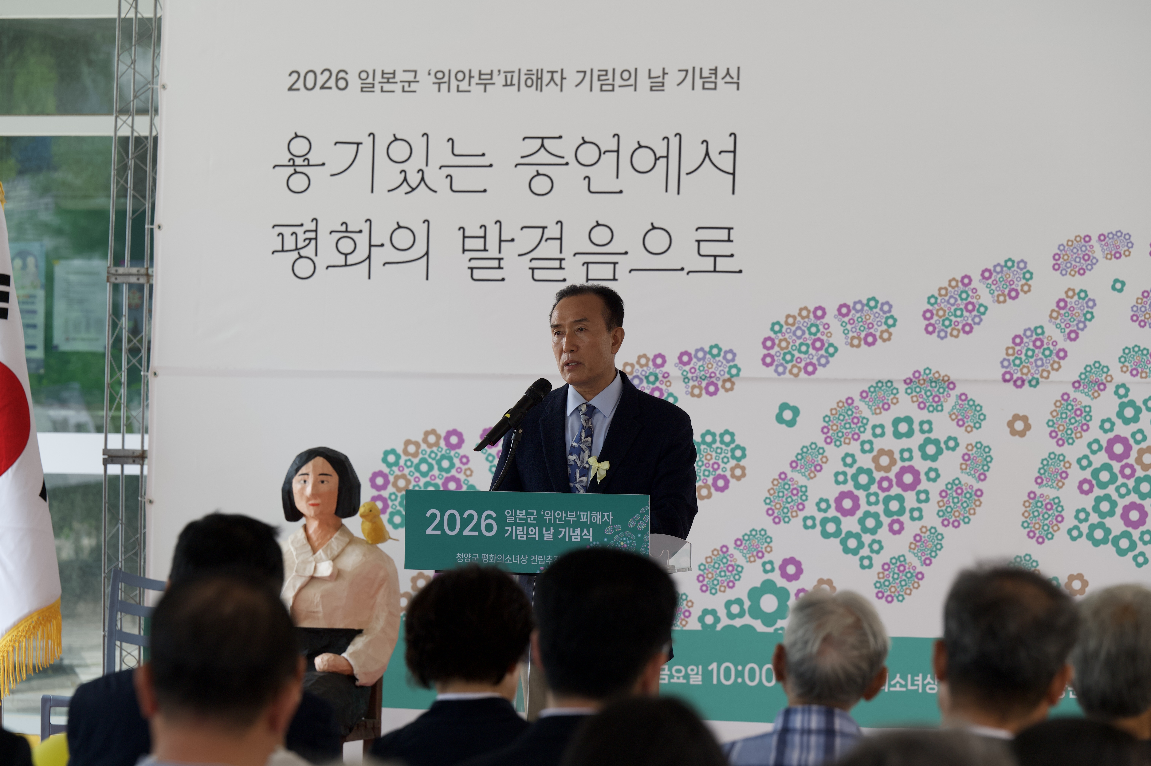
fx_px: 4793
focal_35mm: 150
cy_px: 383
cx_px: 576
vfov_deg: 9.1
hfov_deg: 13.7
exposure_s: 1/125
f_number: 5.6
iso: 500
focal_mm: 150
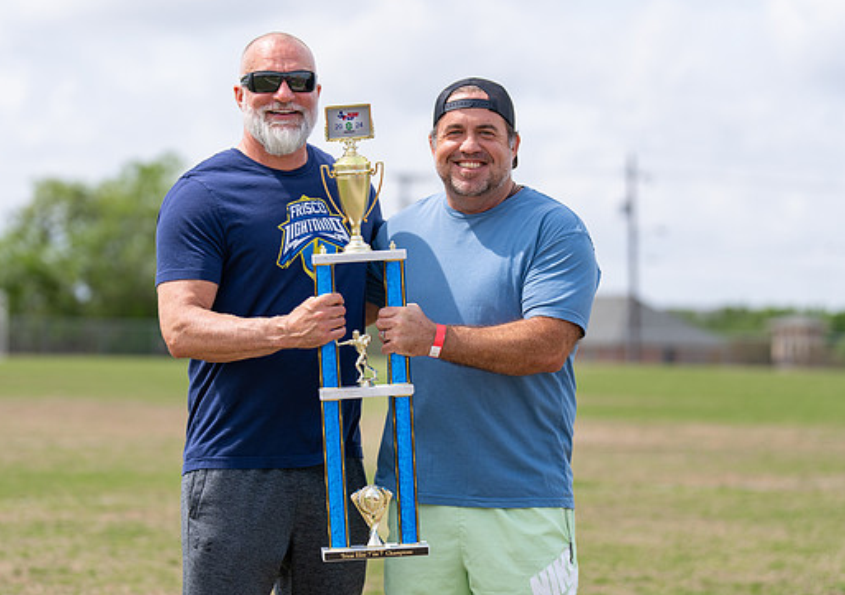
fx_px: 3009
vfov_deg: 11.3
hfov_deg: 16.0
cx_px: 382
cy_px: 301
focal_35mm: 126
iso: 100
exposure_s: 1/1600
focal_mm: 99
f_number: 2.8
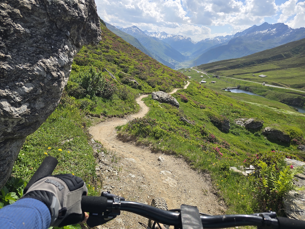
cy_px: 114
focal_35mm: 23
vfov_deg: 58.9
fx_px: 203
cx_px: 152
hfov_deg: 73.9
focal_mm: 6.3
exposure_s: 1/871
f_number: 1.7
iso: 12
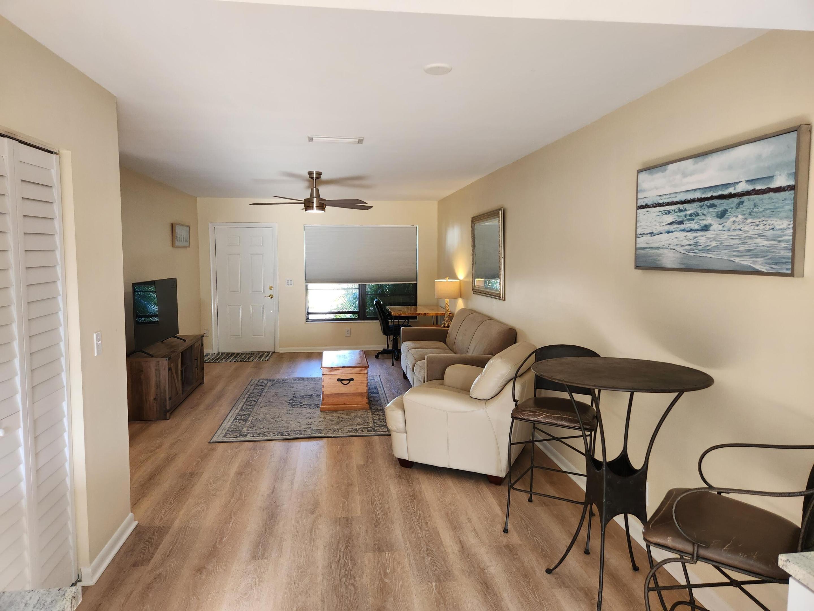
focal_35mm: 23
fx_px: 541
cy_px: 306
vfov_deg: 58.9
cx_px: 407
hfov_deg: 73.9
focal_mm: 5.4
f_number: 1.8
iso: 200
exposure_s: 1/180
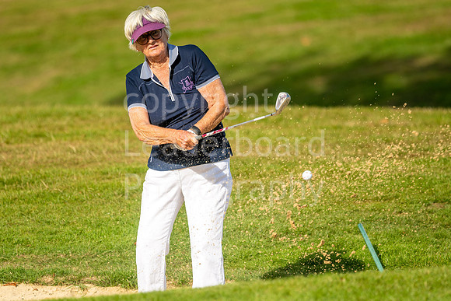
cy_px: 150
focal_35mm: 514
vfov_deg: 2.7
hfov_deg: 4.0
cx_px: 193
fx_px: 6446
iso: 100
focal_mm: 300
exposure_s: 1/1000
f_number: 4
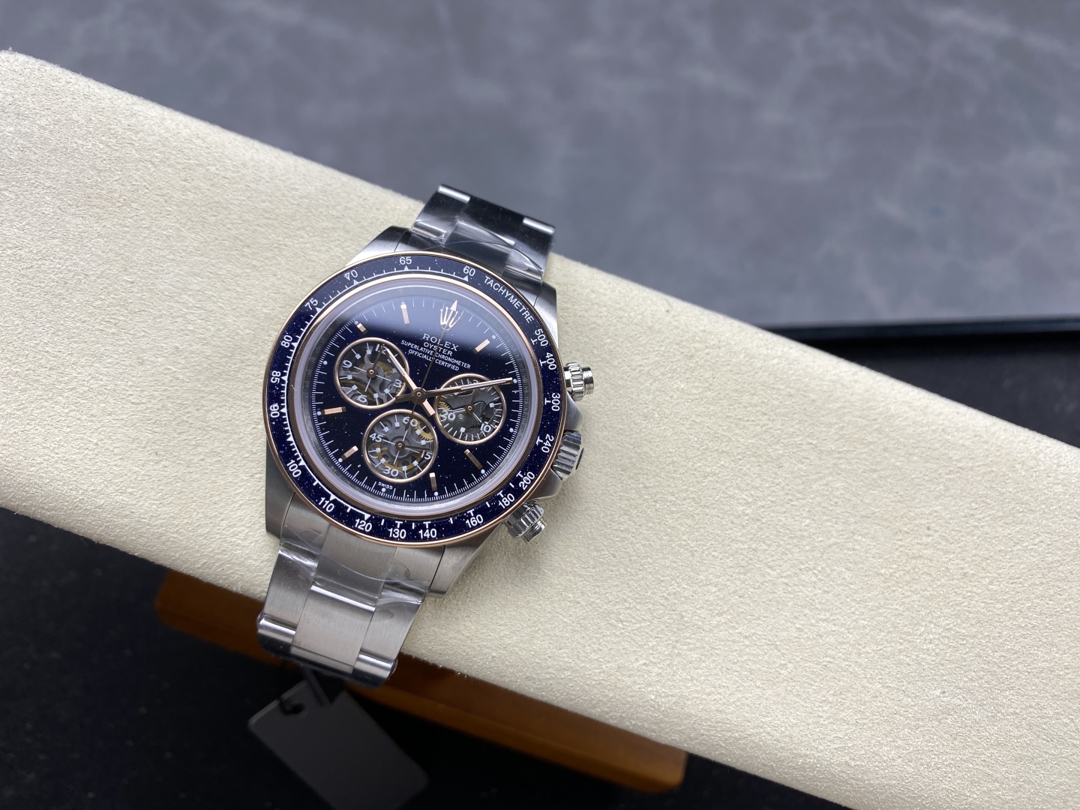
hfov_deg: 69.4
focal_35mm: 25
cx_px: 540
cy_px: 405
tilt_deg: -65.6
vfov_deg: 54.9
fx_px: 780
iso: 32
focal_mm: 4.25
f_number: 1.8
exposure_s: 1/170
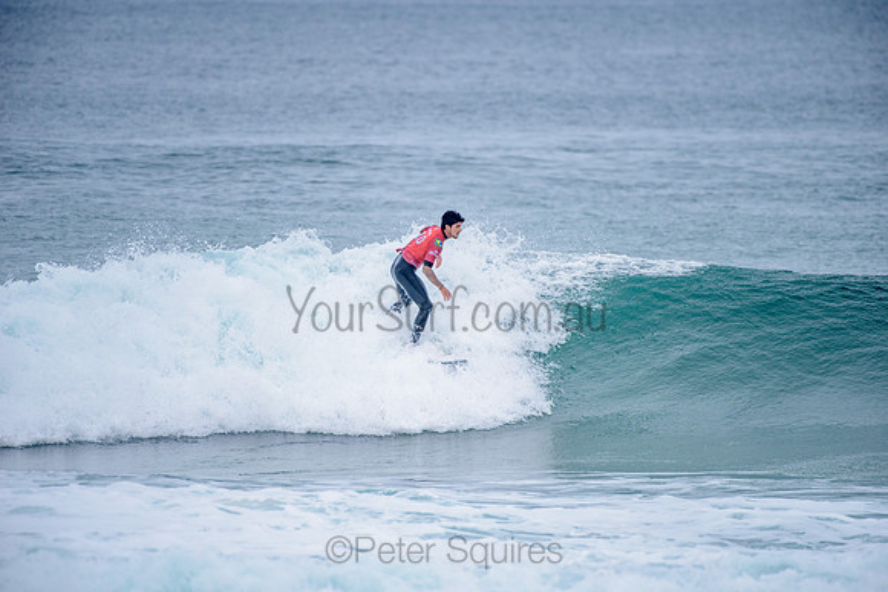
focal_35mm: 500
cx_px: 444
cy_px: 296
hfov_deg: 4.1
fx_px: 12336
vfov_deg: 2.8
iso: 250
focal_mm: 500
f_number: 5.6
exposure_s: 1/2000
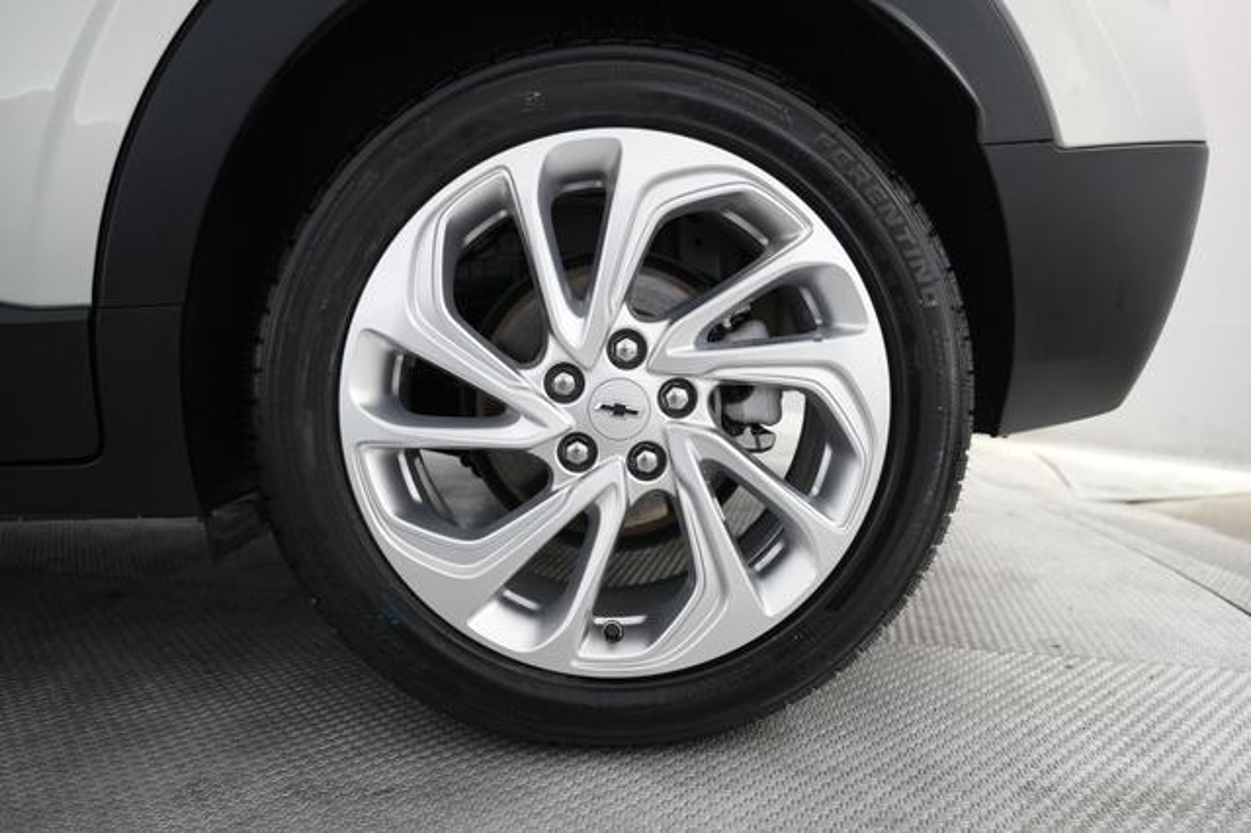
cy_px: 416
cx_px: 626
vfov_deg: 51.2
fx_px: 868
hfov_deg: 71.5
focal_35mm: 25
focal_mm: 25
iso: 2500
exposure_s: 1/160
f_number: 2.8
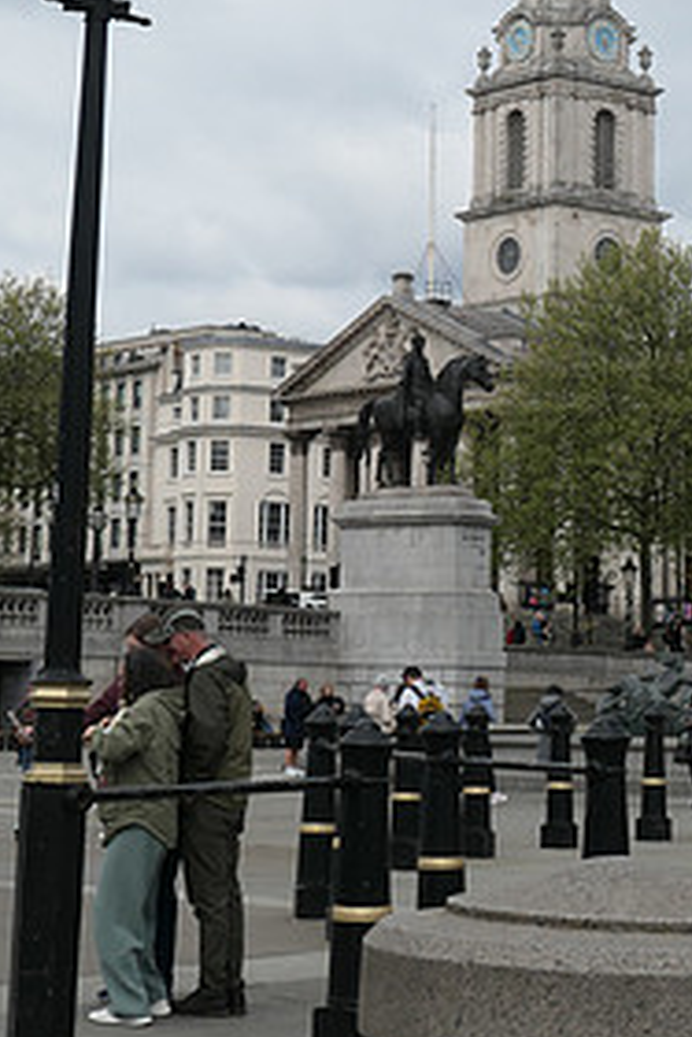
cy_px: 148
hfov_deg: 14.9
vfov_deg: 22.0
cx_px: 557
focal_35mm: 91
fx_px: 2620
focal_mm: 16.2
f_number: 4.5
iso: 200
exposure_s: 1/1000
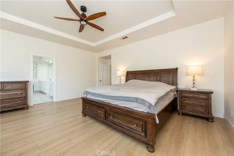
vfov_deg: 81.2
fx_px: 91
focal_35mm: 14
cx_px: 117
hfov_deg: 104.2
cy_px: 78
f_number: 5.6
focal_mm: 14
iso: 720
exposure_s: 1/125
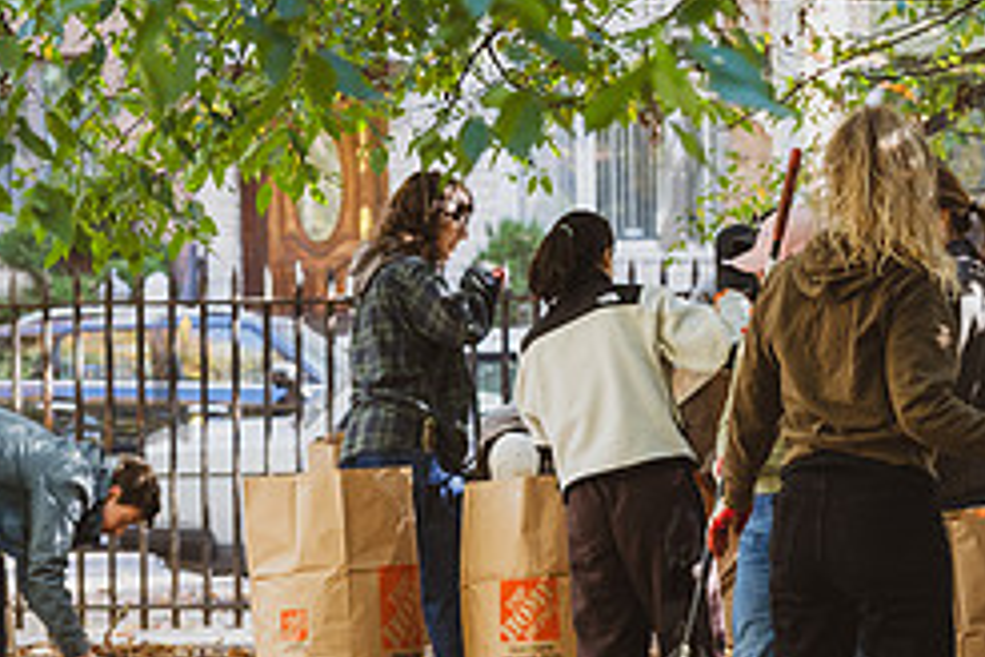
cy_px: 567
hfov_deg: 12.2
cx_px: 670
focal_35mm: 168
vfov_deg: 8.2
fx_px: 4596
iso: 1000
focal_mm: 70
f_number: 4
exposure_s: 1/200
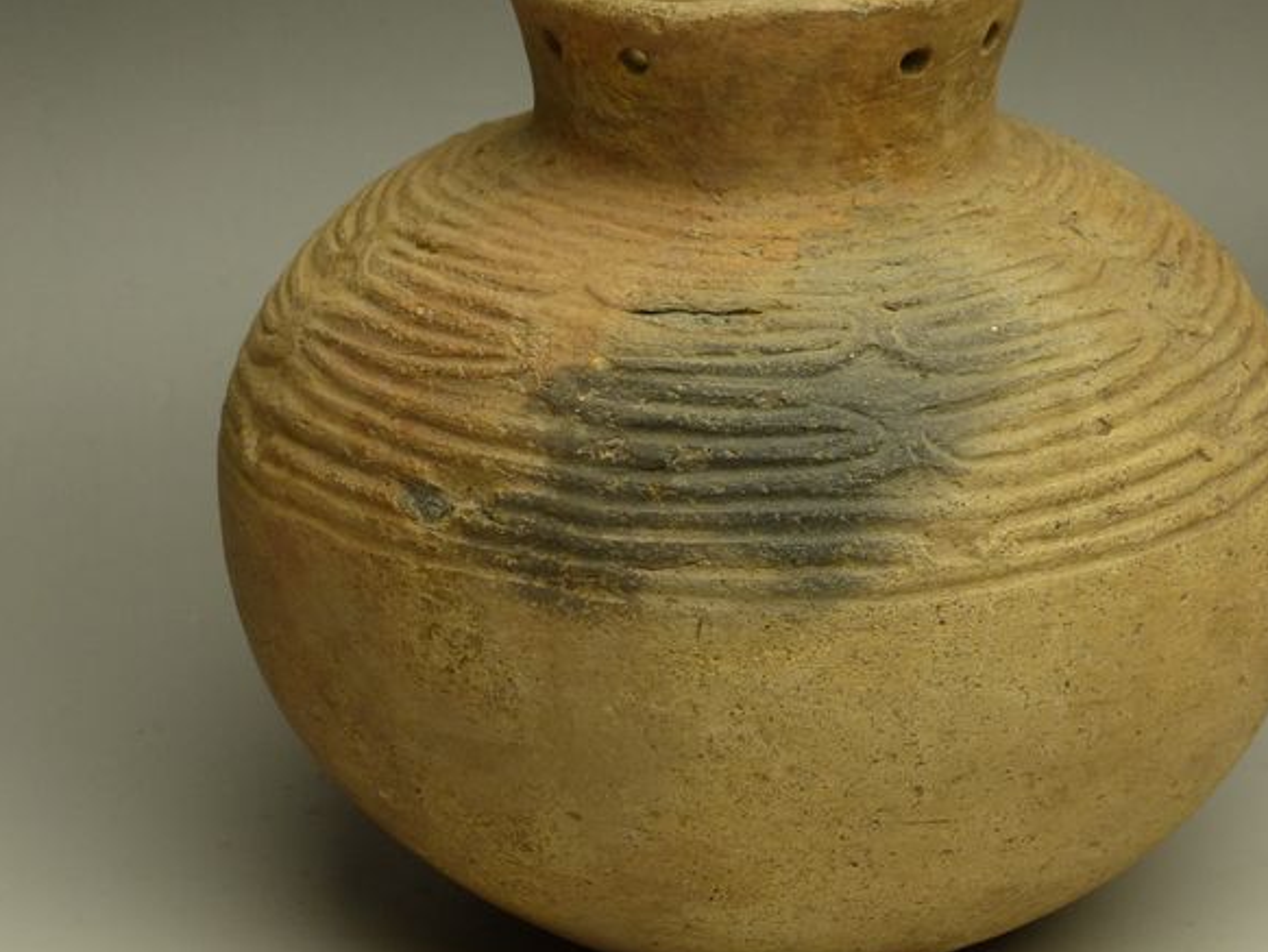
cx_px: 797
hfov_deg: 17.2
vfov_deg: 13.0
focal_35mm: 114
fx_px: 4178
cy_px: 440
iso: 200
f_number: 4
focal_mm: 15
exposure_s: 1/125
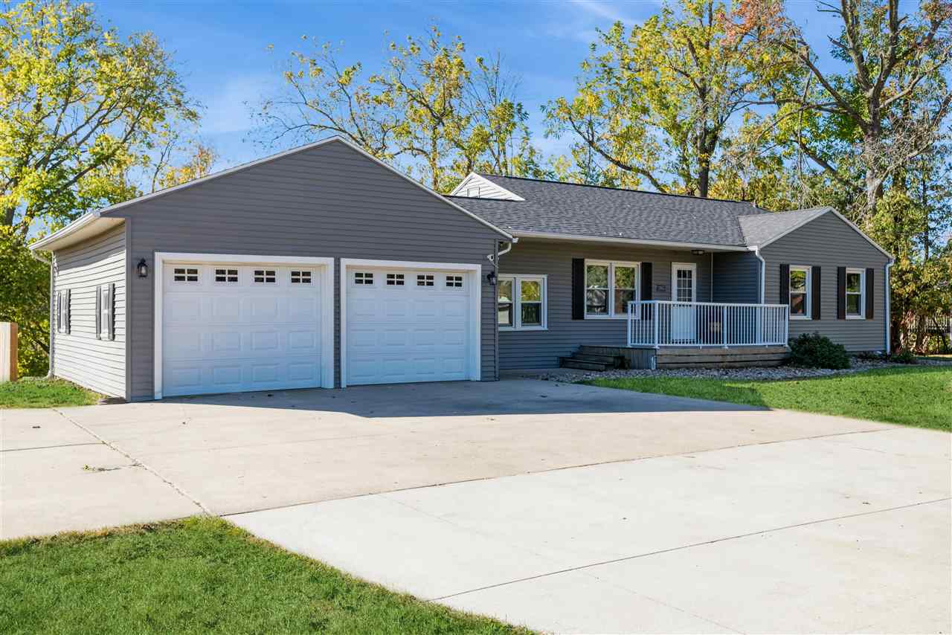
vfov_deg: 43.6
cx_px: 476
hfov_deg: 61.9
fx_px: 793
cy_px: 318
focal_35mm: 30
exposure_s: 1/160
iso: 200
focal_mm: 30
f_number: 8
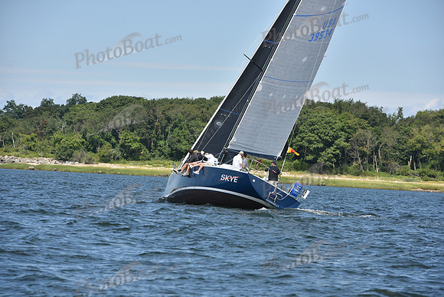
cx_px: 222
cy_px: 148
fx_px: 2467
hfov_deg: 10.3
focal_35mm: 200
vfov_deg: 6.9
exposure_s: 1/1000
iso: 320
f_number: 10
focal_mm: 200
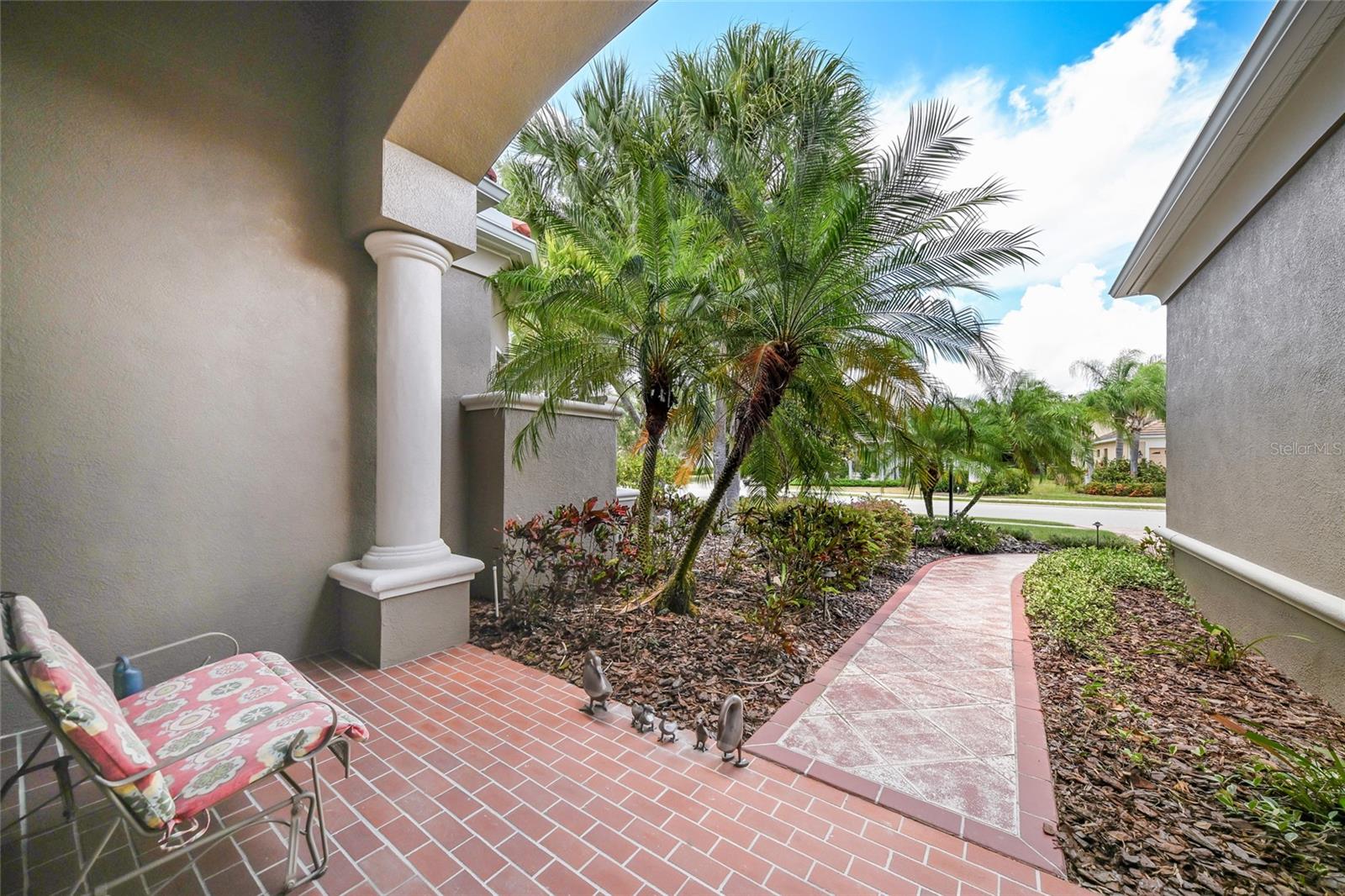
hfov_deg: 112.6
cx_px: 672
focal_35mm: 12
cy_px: 448
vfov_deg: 90.0
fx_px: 448
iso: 800
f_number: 8
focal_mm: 12
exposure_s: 1/160
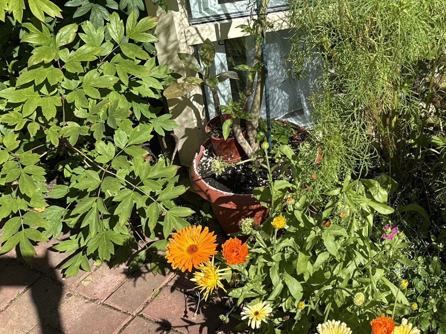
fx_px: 567
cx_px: 407
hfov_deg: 39.6
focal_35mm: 44
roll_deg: -3.8
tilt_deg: -32.7
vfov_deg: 32.4
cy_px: 93
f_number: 1.78
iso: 80
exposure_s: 1/3279
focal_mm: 6.76
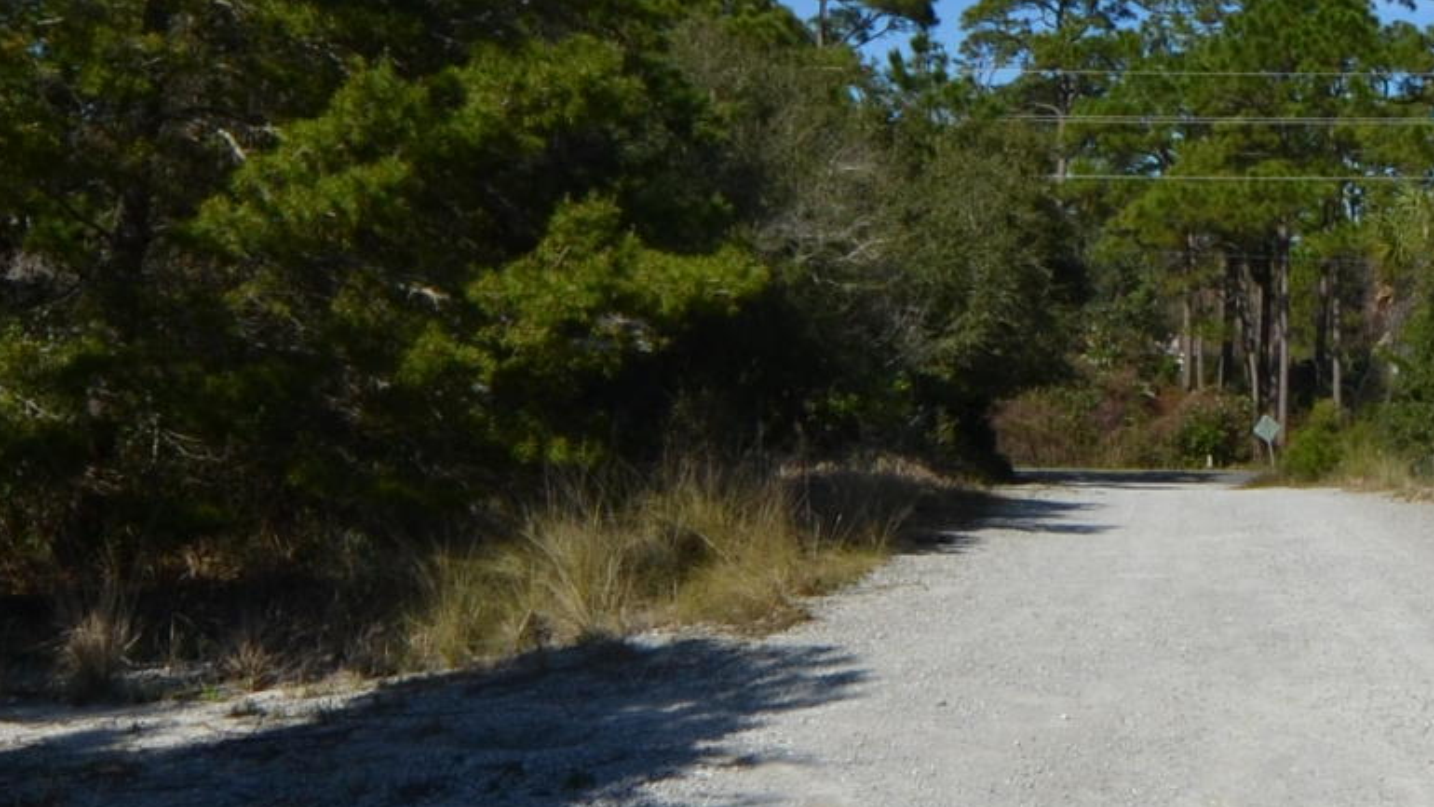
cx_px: 1177
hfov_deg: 40.1
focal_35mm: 49
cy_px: 326
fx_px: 1863
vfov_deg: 24.4
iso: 100
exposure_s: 1/400
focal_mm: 8
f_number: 9
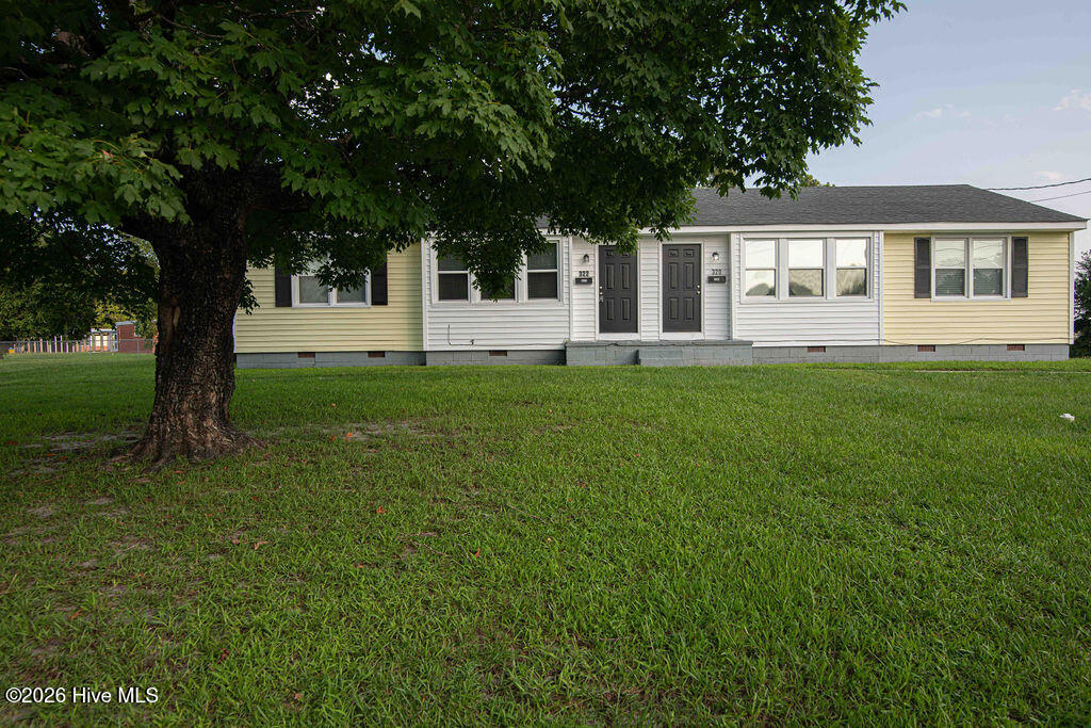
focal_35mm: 22
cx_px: 546
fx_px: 667
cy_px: 364
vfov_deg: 57.2
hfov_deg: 78.6
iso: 320
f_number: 7.1
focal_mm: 22
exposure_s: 1/400
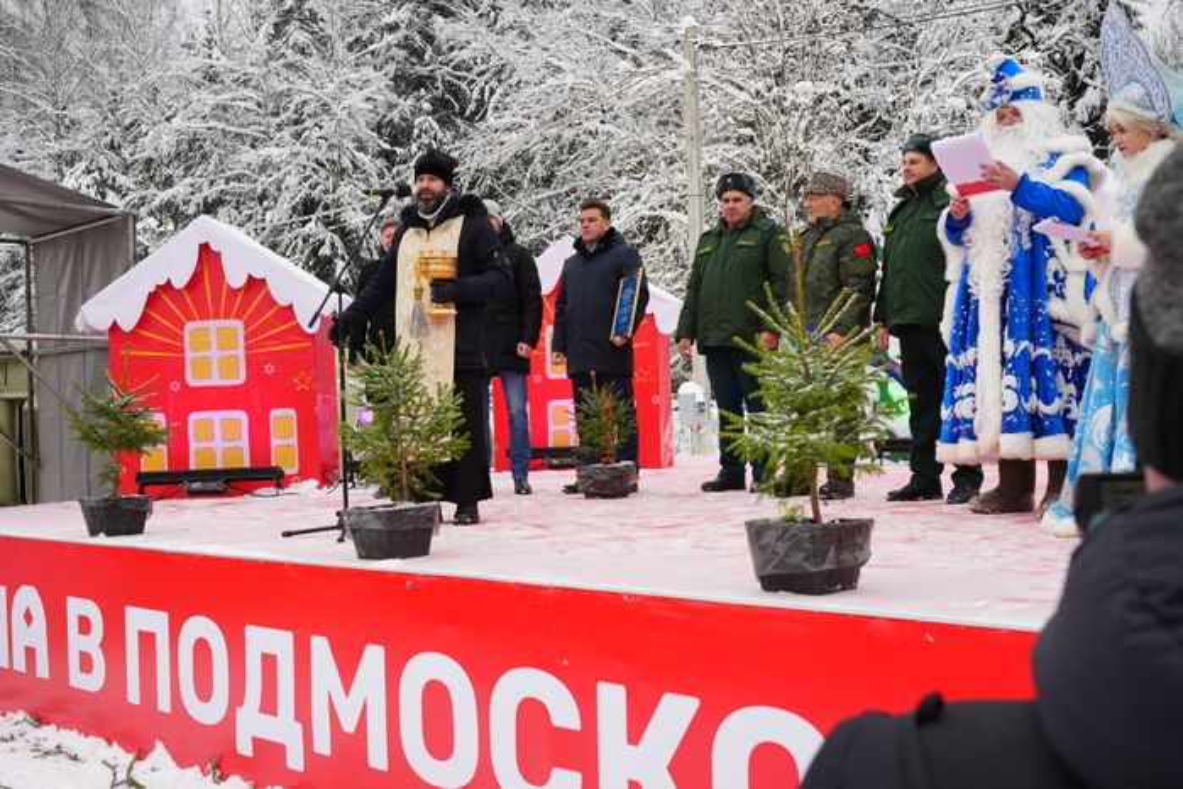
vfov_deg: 35.1
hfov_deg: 50.7
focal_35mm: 38
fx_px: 1249
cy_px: 394
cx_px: 592
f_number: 9
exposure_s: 1/160
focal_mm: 38
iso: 640
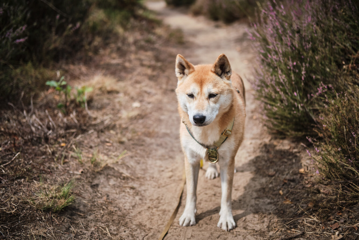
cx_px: 180
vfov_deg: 25.5
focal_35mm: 53
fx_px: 528
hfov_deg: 37.5
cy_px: 120
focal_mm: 35
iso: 200
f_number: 2
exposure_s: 1/4000
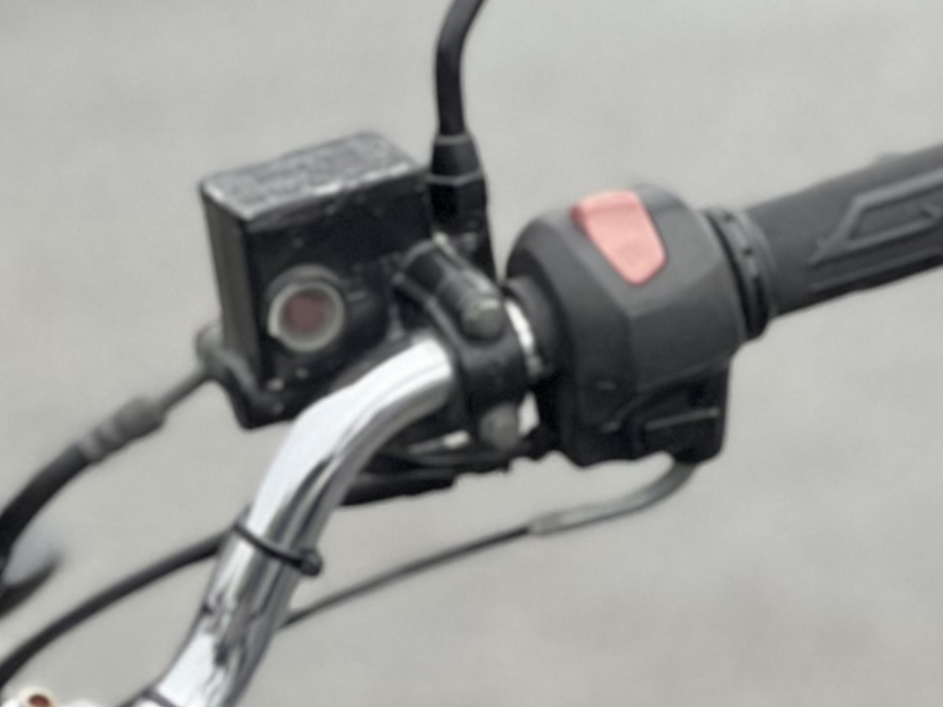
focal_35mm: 293
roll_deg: -3.7
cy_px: 1281
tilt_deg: -18.2
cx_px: 506
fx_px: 7982
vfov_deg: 5.0
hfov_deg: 6.8
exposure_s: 1/121
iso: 125
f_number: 2.8
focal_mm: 9
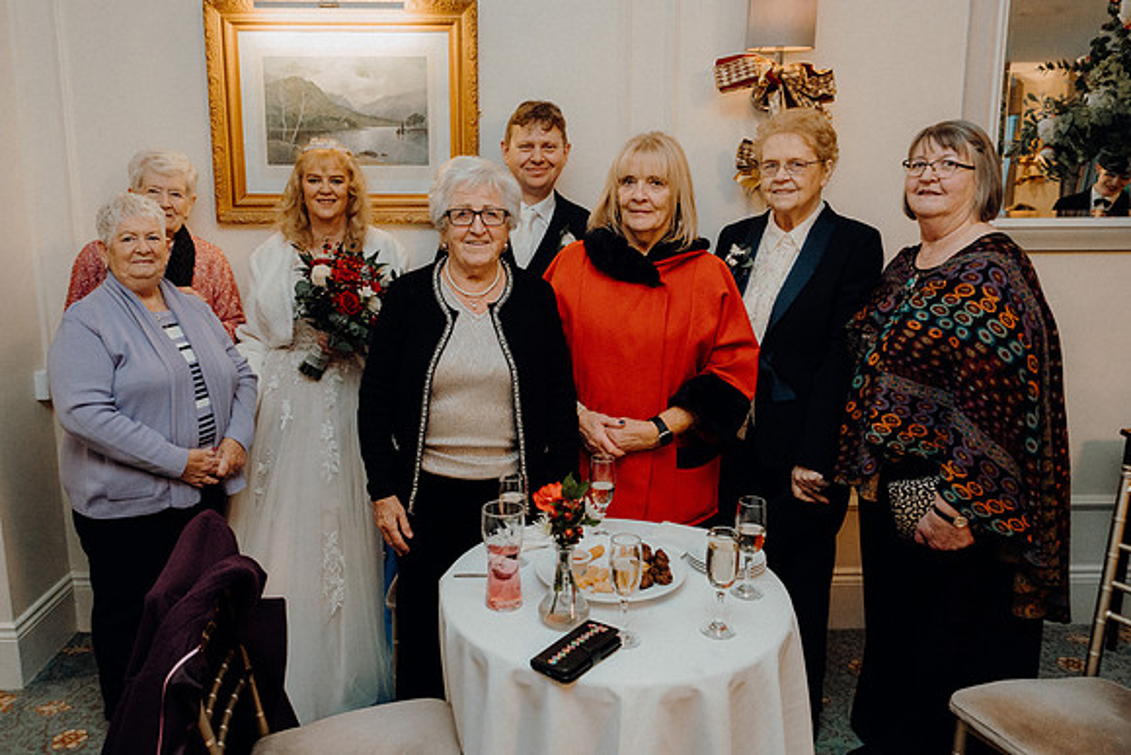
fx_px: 883
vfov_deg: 46.3
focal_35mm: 28
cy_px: 347
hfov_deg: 65.2
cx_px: 520
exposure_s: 1/160
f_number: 3.5
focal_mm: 26
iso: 2500
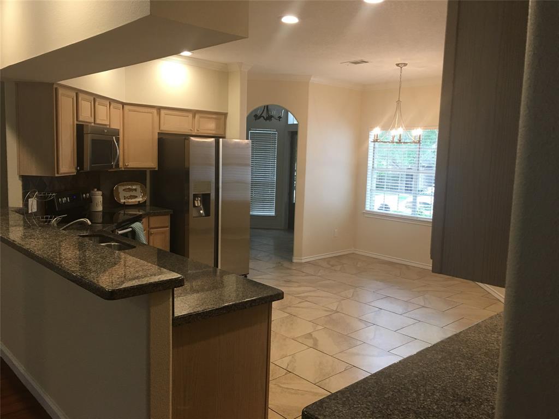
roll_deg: -2.2
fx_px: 468
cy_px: 210
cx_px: 280
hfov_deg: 61.7
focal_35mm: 29
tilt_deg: -7.2
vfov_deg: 48.2
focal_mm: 4.15
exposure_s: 1/30
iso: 40
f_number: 2.2
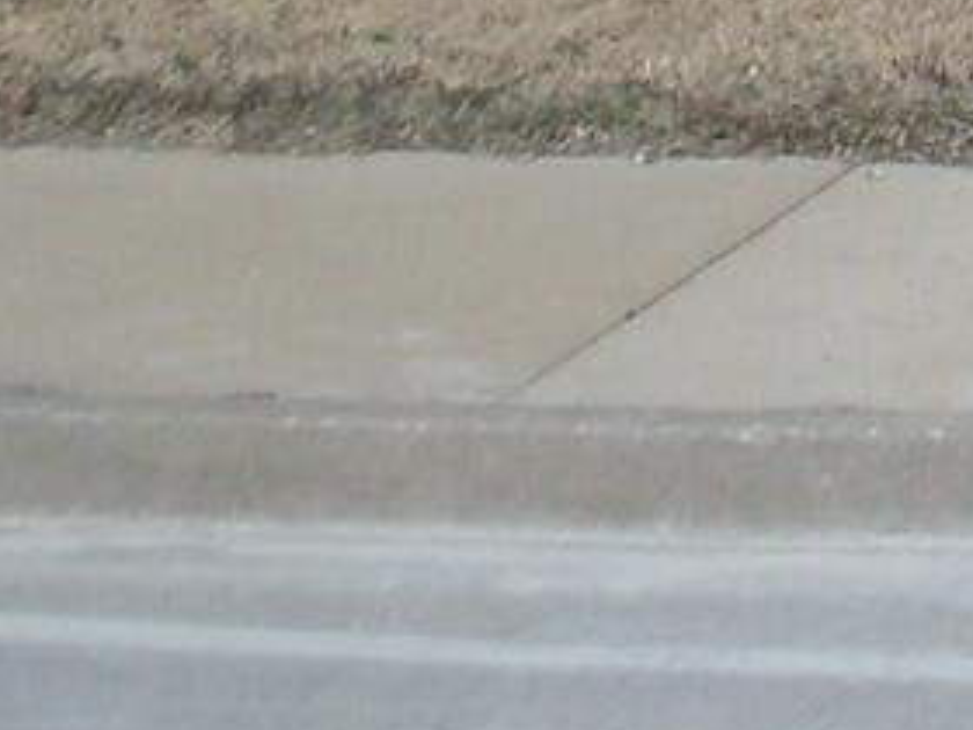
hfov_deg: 8.5
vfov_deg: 6.4
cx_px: 2210
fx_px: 6100
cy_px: -1168
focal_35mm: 217
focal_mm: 6.3
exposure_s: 1/350
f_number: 8.4
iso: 80
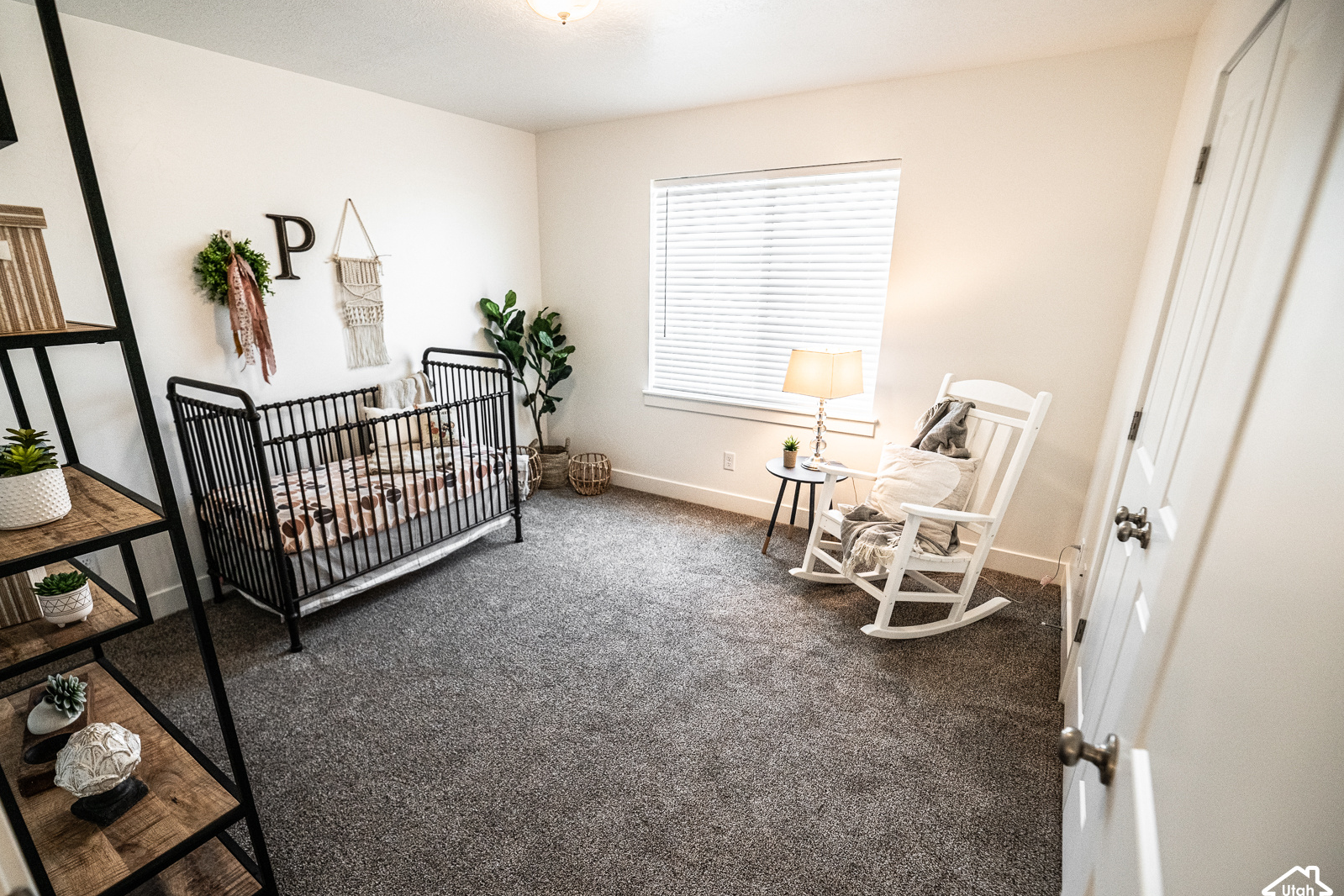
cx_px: 637
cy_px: 469
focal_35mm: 16
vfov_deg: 73.7
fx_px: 597
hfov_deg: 96.6
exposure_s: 1/320
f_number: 3.5
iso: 2000
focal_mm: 14
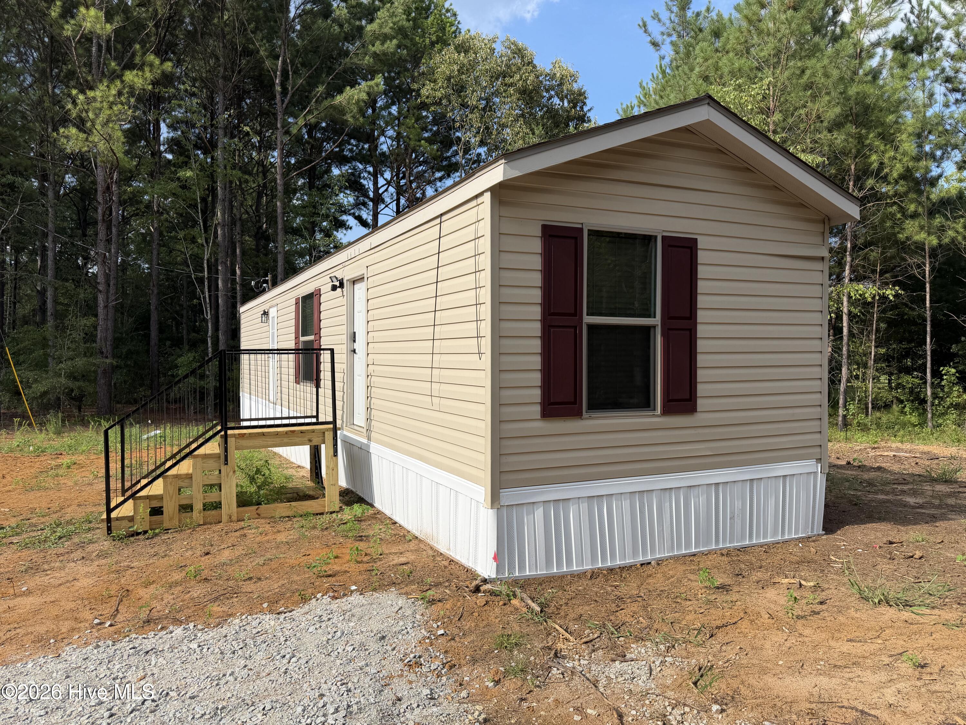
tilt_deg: -0.9
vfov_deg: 56.8
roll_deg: -0.4
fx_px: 670
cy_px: 362
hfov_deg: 71.6
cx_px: 483
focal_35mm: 24
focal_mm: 6.76
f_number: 1.78
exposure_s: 1/2801
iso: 80
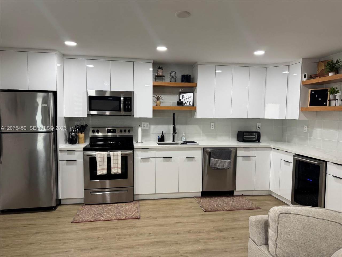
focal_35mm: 24
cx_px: 171
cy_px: 128
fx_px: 237
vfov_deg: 56.8
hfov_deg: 71.6
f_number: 1.78
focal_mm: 6.76
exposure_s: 1/120
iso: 160
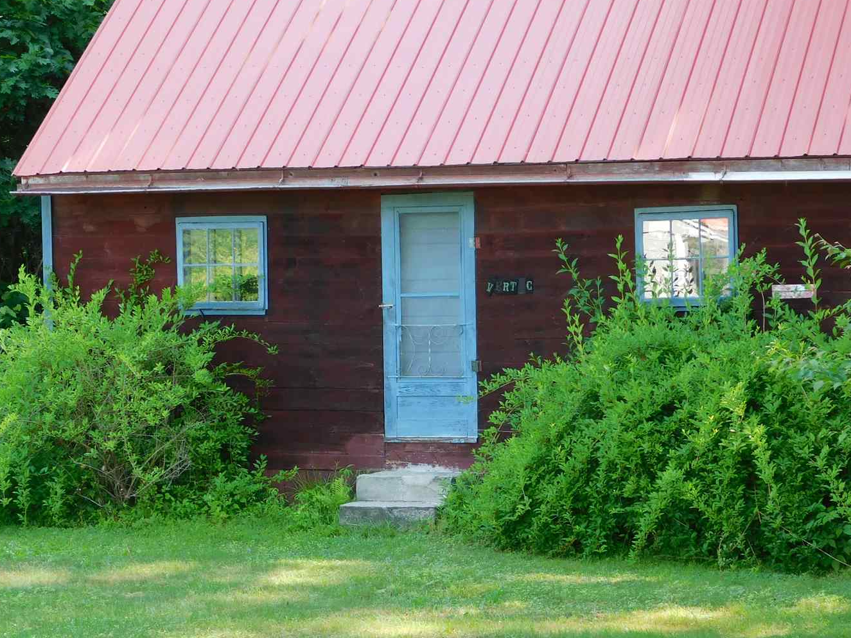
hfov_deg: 19.2
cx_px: 504
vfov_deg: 14.5
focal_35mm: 102
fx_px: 2508
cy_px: 402
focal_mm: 11.7
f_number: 4.2
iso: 125
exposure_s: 1/50
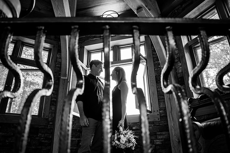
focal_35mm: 26
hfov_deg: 69.8
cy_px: 76
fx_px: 165
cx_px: 115
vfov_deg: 50.0
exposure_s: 1/250
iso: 800
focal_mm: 24
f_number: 2.8
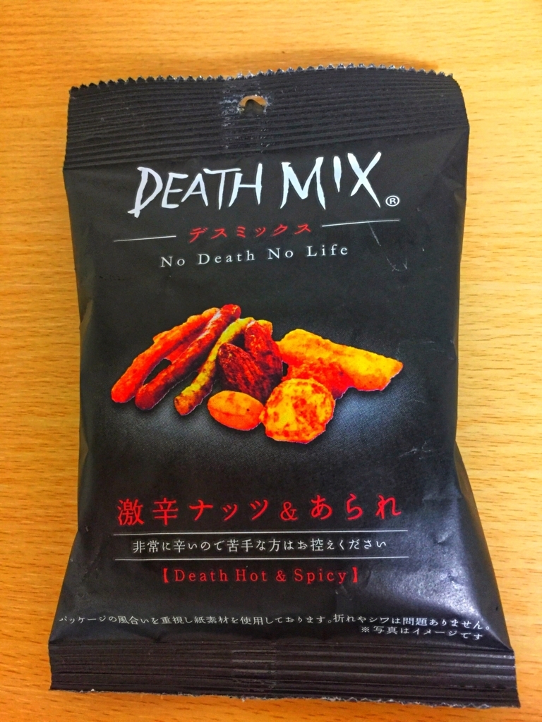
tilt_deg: -74.5
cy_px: 361
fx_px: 605
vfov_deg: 61.7
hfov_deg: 48.2
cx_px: 271
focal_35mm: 29
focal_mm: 4.15
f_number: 2.2
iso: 250
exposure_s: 1/24
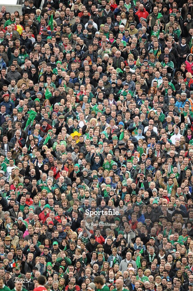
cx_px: 96
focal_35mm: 600
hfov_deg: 2.3
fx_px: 4830
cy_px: 146
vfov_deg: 3.4
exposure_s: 1/1000
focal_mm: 600
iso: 2000
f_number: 4
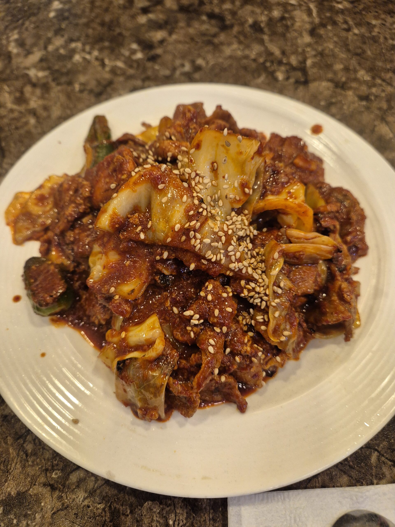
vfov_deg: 73.9
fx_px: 350
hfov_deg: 58.9
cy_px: 264
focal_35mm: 23
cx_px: 198
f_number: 1.8
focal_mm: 5.4
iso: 400
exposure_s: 1/120
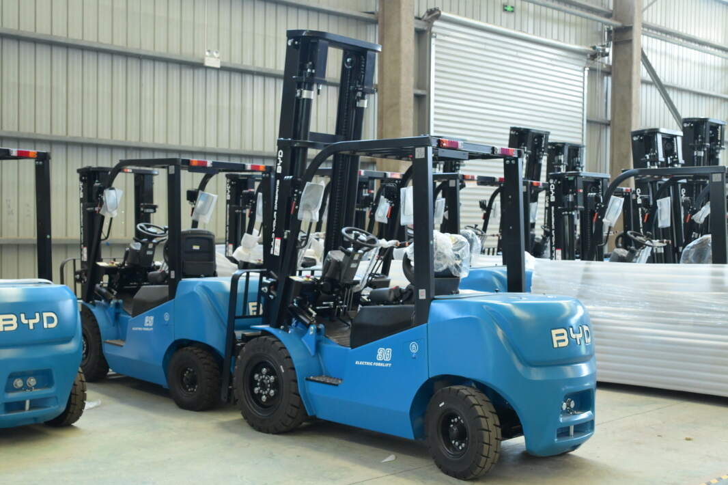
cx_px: 364
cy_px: 242
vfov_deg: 29.8
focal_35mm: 45
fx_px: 910
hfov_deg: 43.6
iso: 3200
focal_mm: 30.5
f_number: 4
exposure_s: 1/320
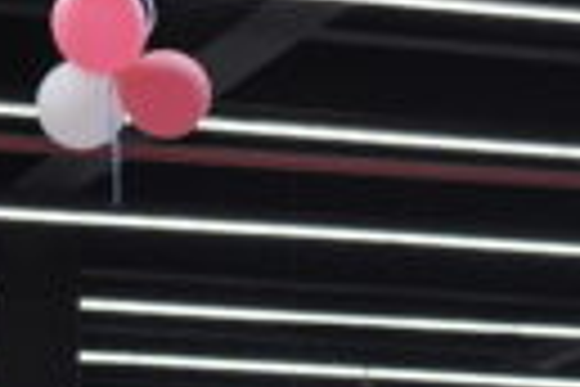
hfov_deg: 6.9
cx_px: 1592
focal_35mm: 277
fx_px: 4462
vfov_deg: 4.9
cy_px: 767
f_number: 3.2
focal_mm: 35
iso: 500
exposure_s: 1/250
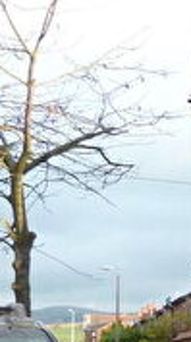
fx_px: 977
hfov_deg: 9.0
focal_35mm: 108
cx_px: 583
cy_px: 320
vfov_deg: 19.4
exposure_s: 1/80
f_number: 3.3
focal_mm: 4.1
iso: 80
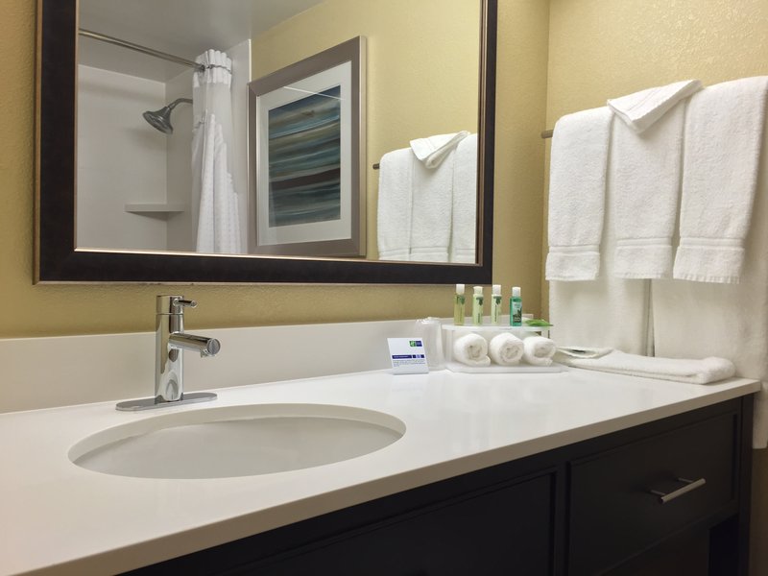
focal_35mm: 29
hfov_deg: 61.7
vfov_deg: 48.2
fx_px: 643
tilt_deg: -1.4
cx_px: 384
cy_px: 288
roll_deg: -1.3
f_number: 2.2
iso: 40
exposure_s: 1/30
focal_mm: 4.15
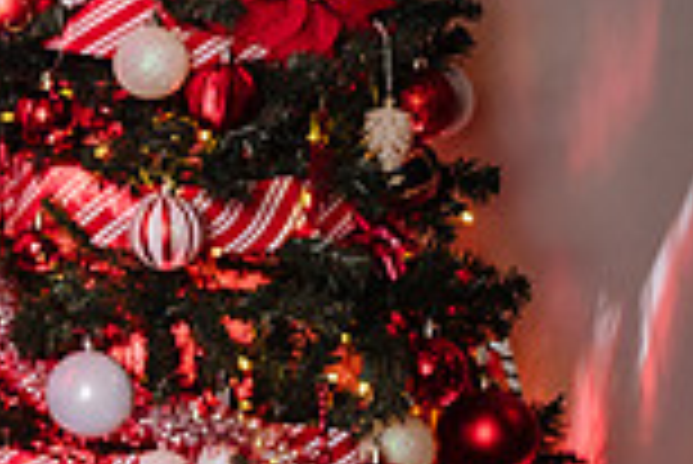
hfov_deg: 14.3
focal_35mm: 124
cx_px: -598
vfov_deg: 11.1
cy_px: 237
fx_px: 2389
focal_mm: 22
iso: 400
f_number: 4
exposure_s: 1/25
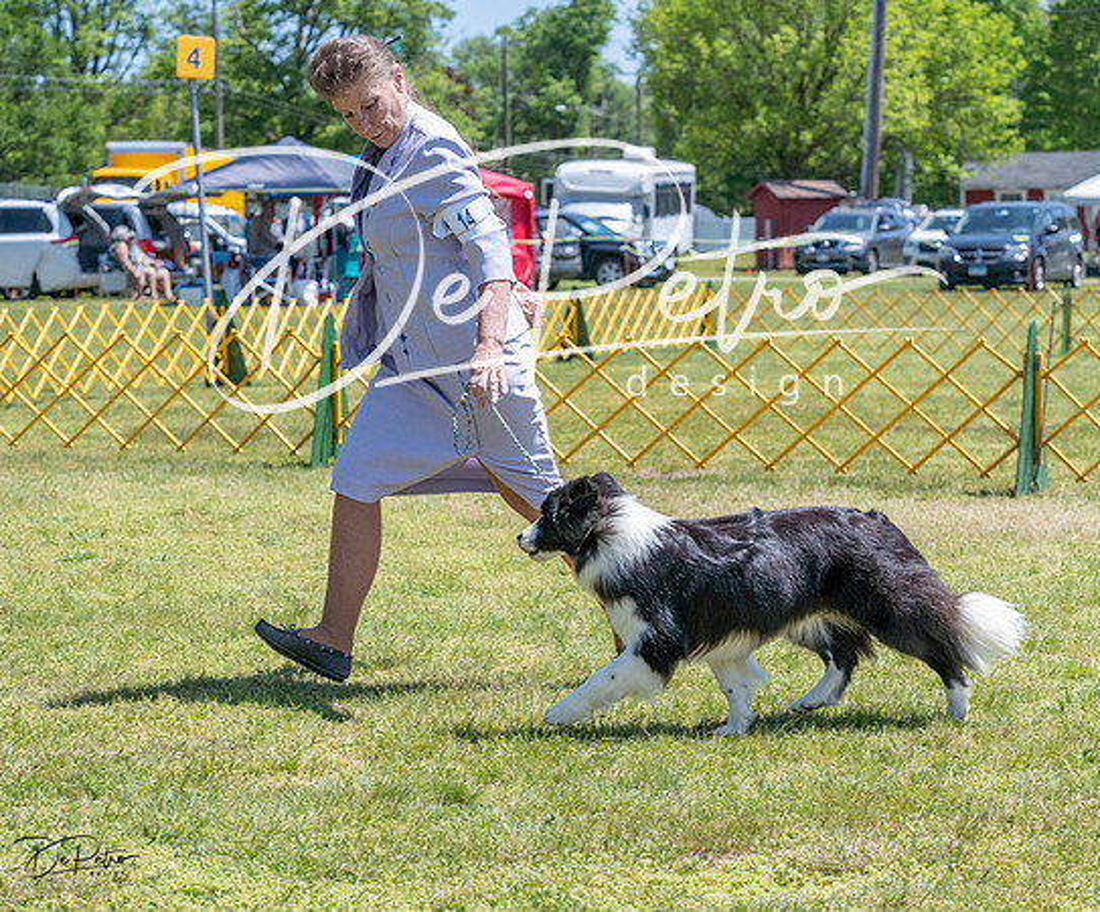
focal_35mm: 89
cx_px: 594
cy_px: 457
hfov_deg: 21.1
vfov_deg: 17.6
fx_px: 2949
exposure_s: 1/2500
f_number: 6.3
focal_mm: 75
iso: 800
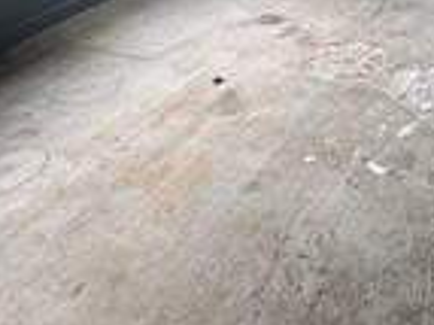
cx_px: 455
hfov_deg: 35.6
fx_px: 589
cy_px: -94
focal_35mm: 47
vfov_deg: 26.3
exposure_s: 1/99
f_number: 2.2
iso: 64
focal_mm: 2.22
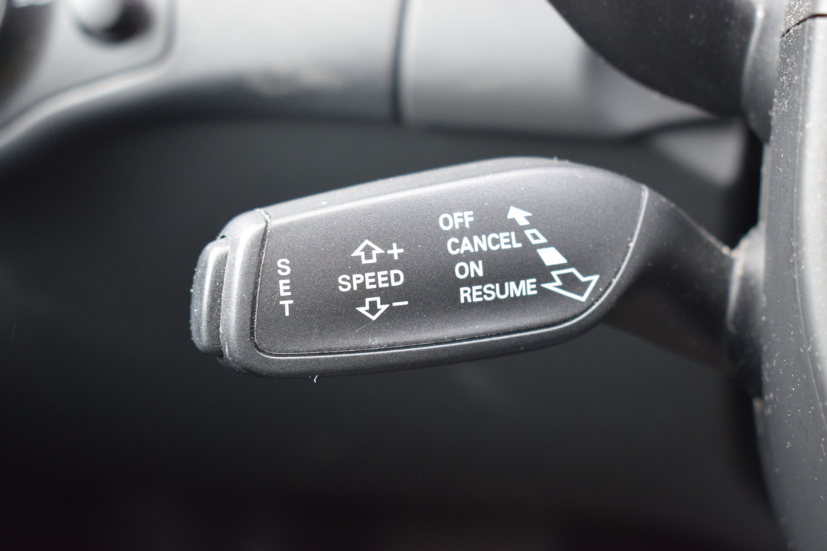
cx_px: 414
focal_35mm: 69
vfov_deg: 19.7
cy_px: 276
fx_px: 1585
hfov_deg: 29.2
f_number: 5.3
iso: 1100
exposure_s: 1/60
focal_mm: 46
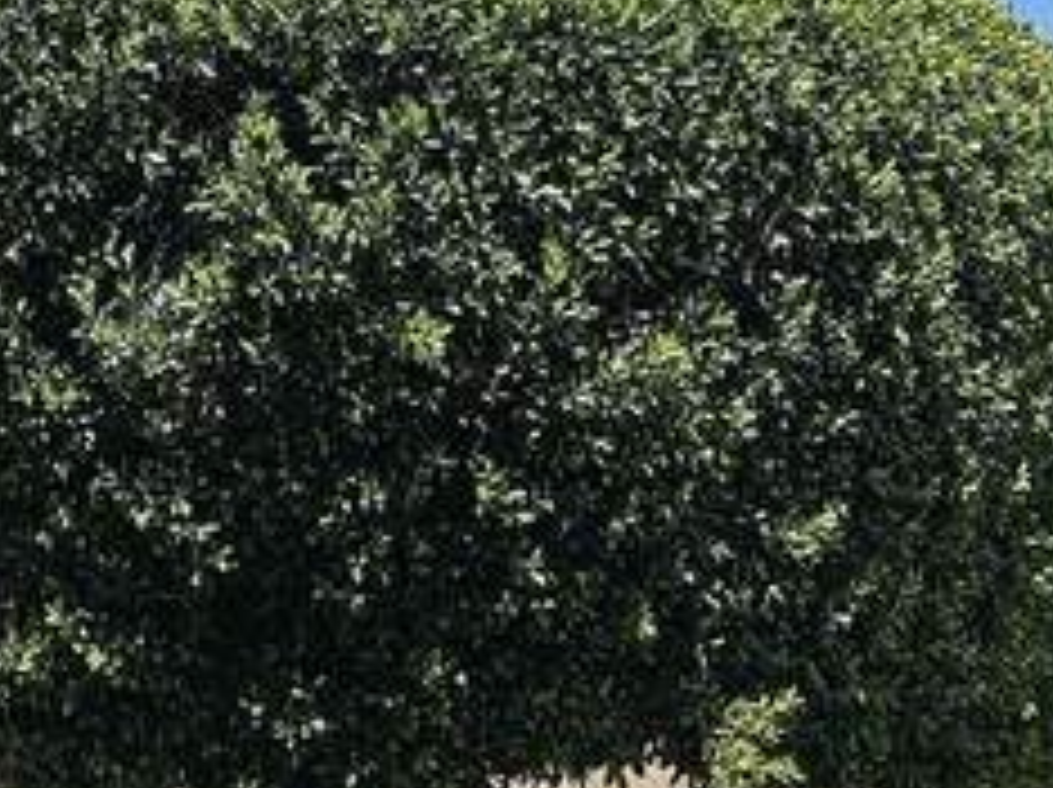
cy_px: 572
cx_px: 526
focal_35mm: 126
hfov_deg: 15.7
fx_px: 3829
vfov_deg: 11.7
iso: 16
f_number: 1.7
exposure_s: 1/1418
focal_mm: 6.3
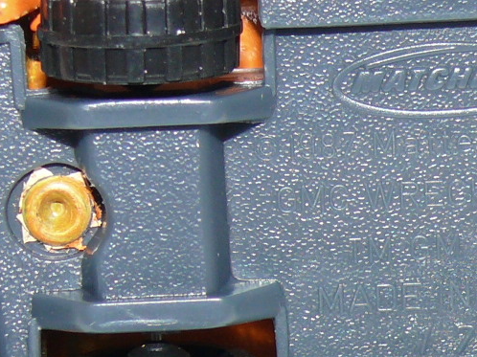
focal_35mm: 241
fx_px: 3319
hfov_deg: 8.2
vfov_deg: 6.2
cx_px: 523
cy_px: 191
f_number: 4
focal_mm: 11.4
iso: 100
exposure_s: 1/30
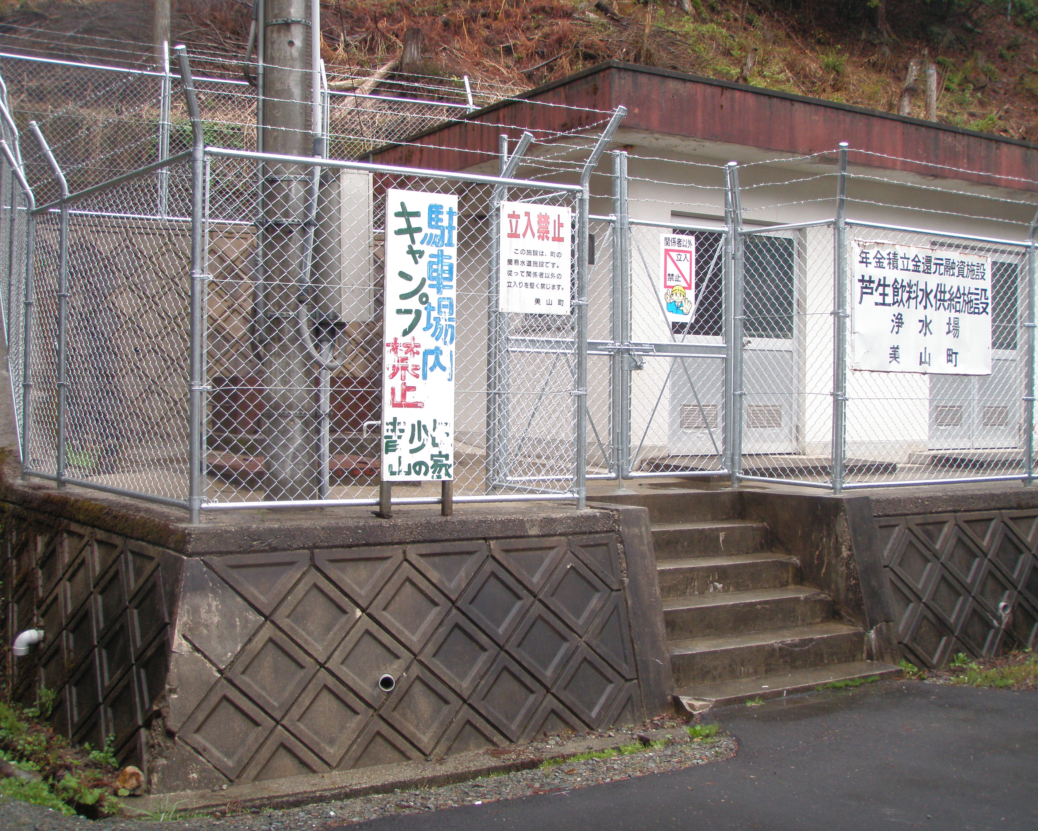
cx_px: 538
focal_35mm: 40
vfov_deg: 37.3
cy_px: 414
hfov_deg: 45.8
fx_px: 1229
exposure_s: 1/80
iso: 80
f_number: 3.5
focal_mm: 6.7
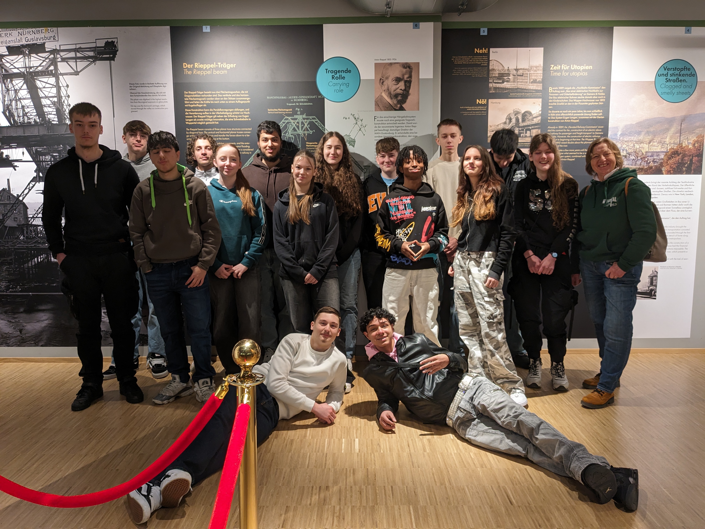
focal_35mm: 27
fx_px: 550
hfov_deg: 65.3
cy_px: 264
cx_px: 352
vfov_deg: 51.4
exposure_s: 1/25
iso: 101
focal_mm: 4.38
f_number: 1.73
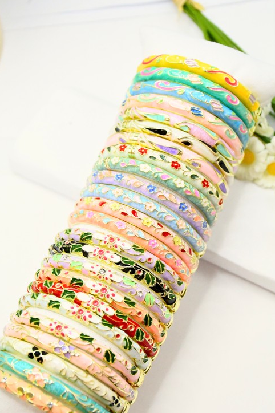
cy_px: 225
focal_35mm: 75
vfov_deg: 27.0
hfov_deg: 18.2
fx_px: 860
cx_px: 134
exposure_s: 1/1000
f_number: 6.3
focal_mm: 45
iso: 16000
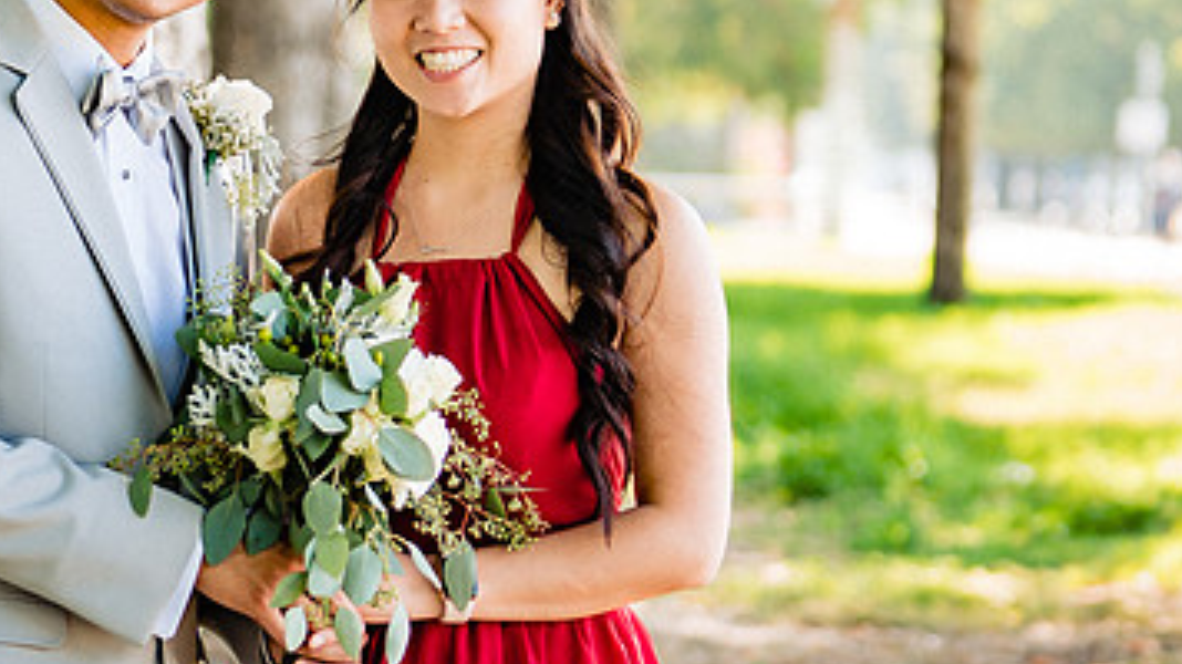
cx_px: 406
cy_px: 167
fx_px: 6987
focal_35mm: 223
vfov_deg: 5.4
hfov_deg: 9.7
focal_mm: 73
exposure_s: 1/125
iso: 100
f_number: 2.8
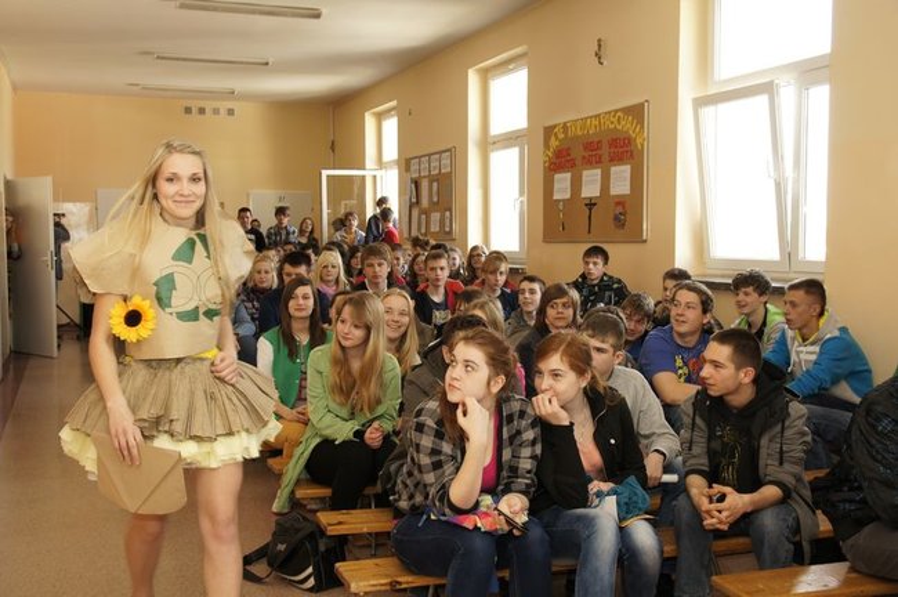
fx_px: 972
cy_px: 298
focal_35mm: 39
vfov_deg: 34.1
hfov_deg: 49.6
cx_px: 449
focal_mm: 26
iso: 400
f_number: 5.6
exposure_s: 1/60
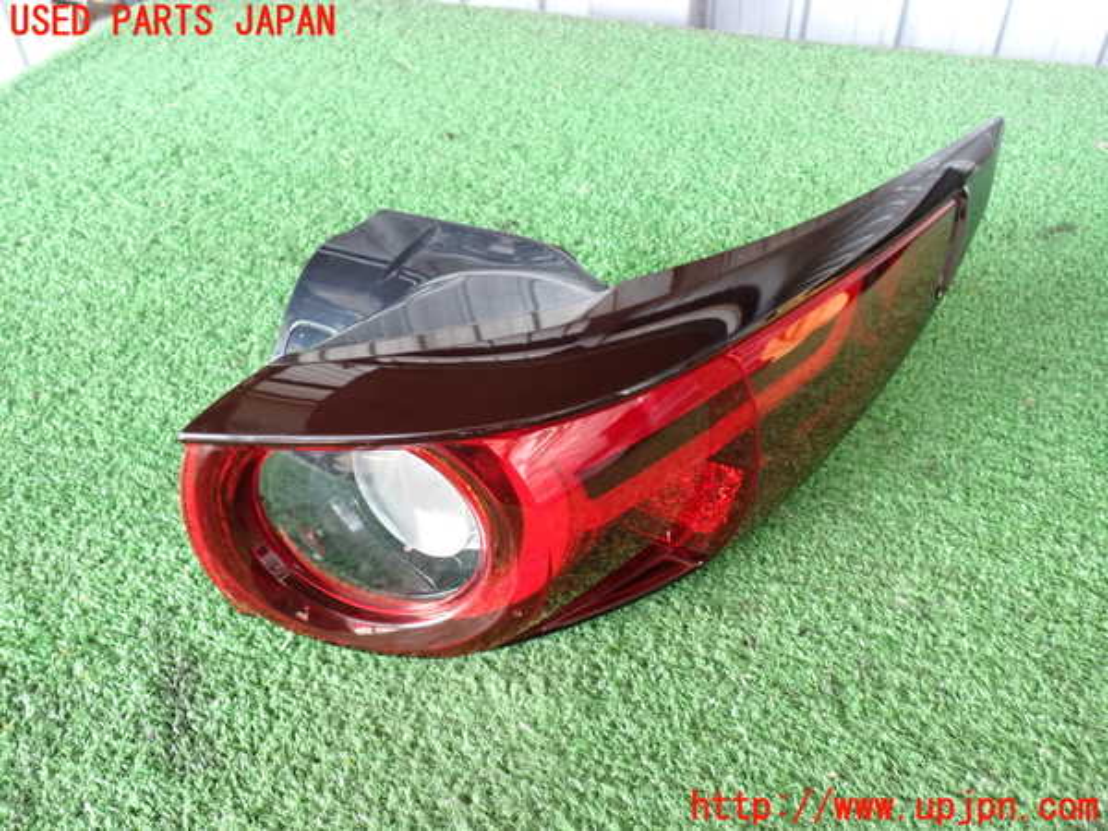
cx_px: 554
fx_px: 960
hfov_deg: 60.0
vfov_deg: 46.8
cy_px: 416
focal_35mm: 30
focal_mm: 5.4
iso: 320
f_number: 2.3
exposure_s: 1/30
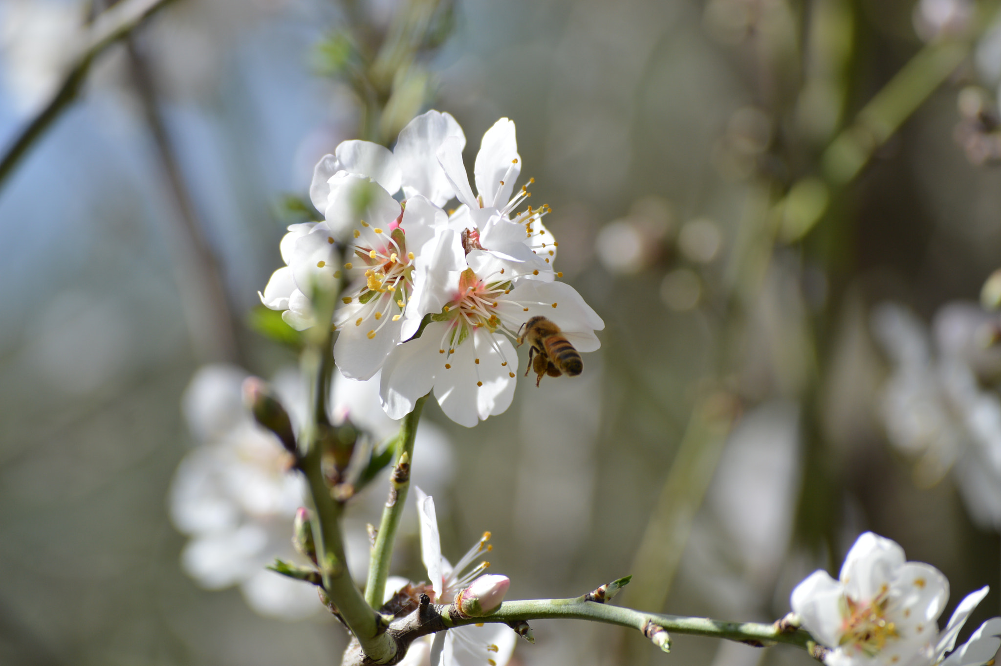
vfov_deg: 4.6
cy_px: 333
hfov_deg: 6.9
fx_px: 8335
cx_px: 500
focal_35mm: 300
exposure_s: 1/320
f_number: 5.6
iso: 100
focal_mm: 200
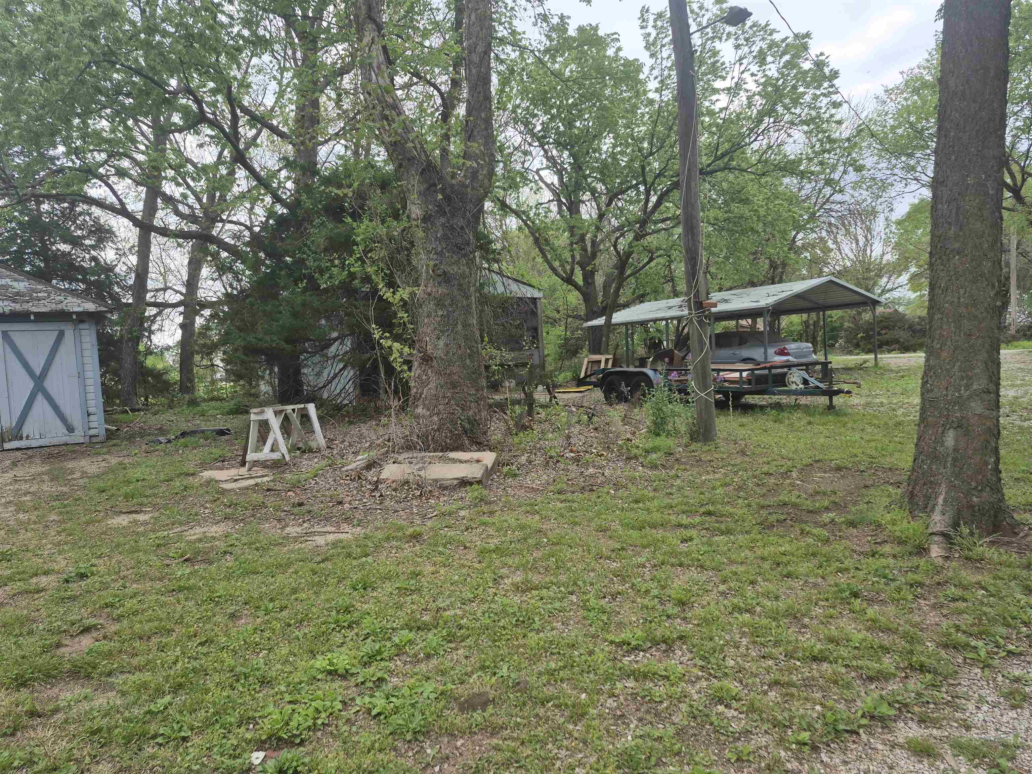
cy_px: 387
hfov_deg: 73.9
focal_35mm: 23
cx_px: 516
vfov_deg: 58.9
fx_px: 686
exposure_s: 1/786
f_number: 1.8
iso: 25
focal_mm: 5.4
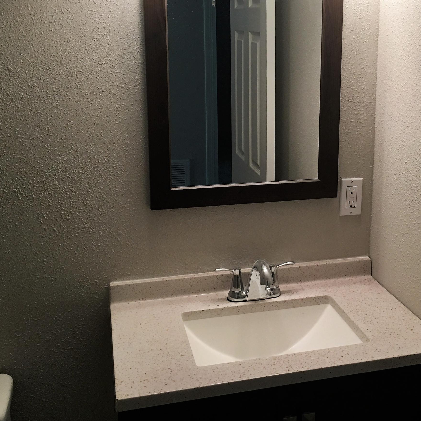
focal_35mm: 44
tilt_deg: -13.0
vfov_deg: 38.2
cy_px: 163
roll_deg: -0.8
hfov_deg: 37.8
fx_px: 605
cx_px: 291
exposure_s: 1/30
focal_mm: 4.15
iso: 40
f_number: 2.2
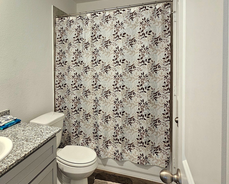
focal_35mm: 23
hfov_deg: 71.5
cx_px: 87
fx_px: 156
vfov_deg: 60.0
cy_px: 68
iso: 250
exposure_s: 1/60.2
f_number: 2.2
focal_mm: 2.2
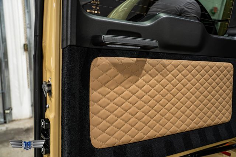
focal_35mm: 30
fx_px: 197
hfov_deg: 61.9
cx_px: 118
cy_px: 78
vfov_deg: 43.6
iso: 1600
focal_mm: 30
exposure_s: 1/100
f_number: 4
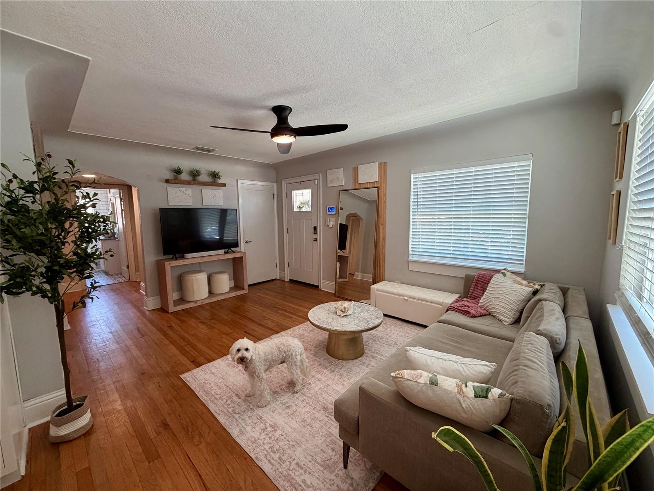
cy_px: 246
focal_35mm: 14
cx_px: 327
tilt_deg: -6.0
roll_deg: +0.6
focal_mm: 2.22
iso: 320
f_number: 2.2
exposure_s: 1/120
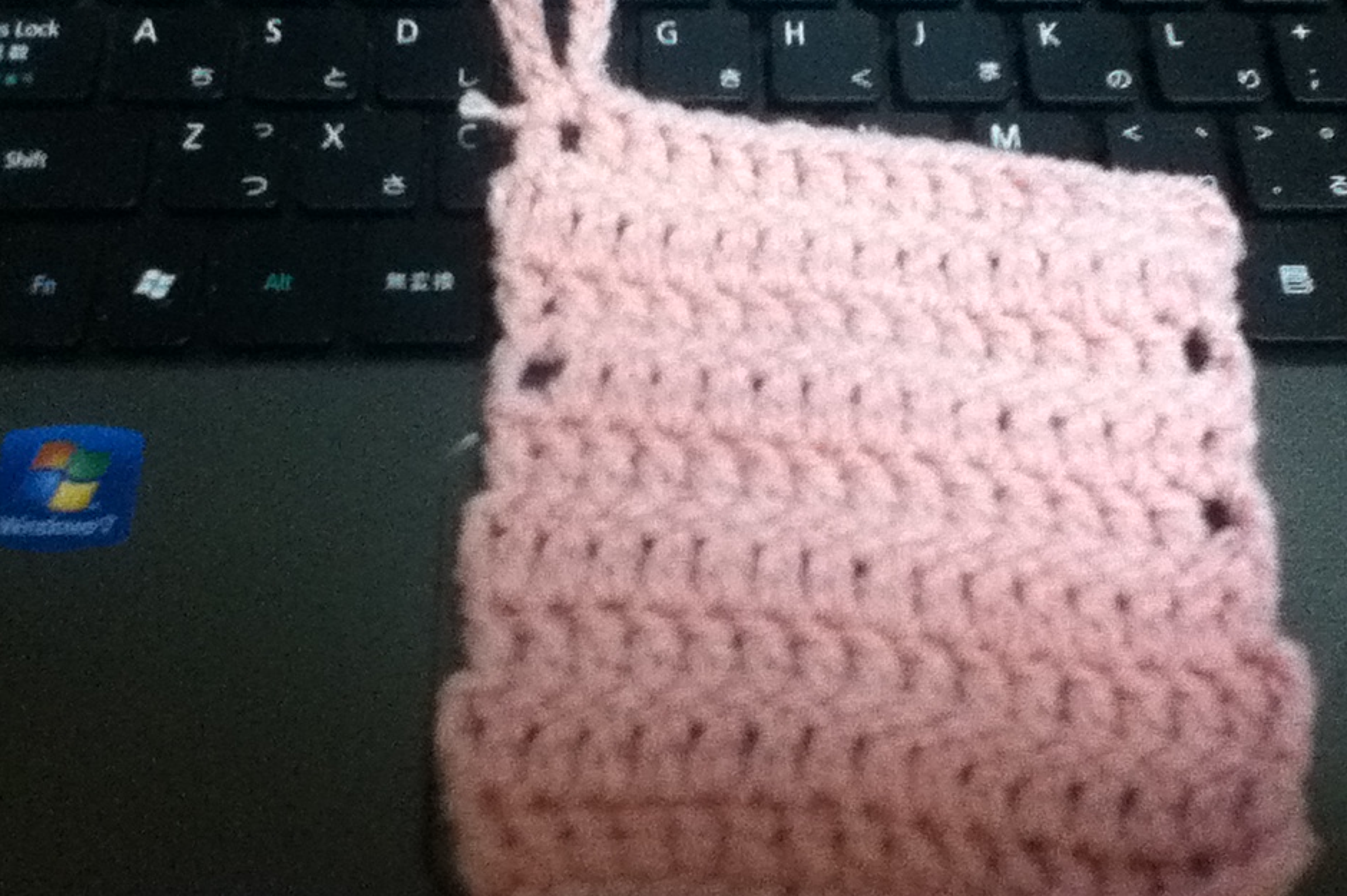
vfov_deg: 38.8
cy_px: 415
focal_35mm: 34
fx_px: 1272
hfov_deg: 55.8
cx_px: 662
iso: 640
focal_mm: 3.85
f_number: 2.4
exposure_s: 1/30
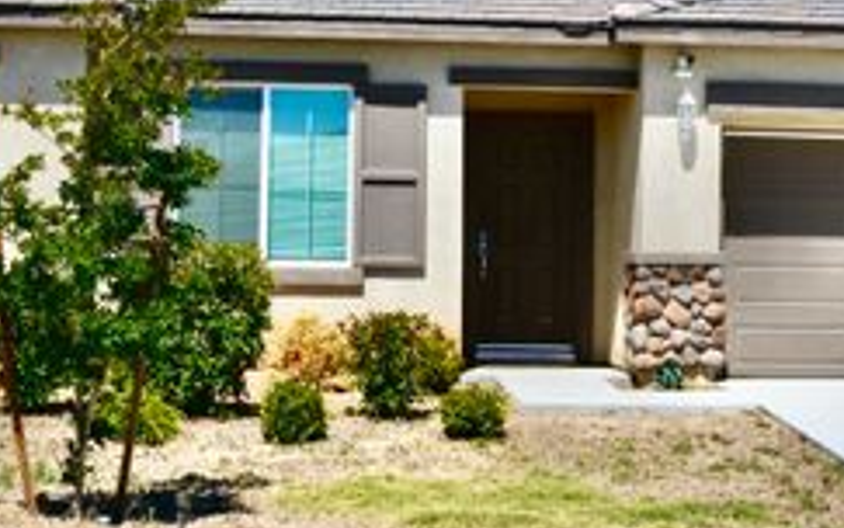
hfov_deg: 23.5
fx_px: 2025
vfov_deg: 14.8
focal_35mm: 88
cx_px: 448
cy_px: 182
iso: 280
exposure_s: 1/500
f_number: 11
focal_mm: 28
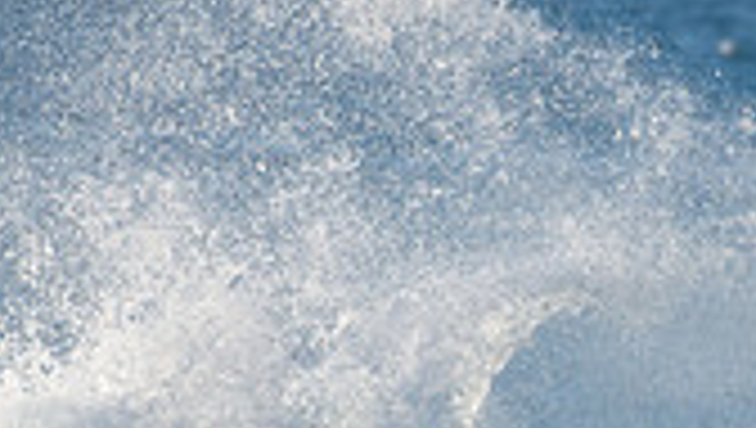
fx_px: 39120
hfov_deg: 1.1
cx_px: 449
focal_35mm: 1949
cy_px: 465
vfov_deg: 0.6
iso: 400
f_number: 5.6
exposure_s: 1/2000
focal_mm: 500
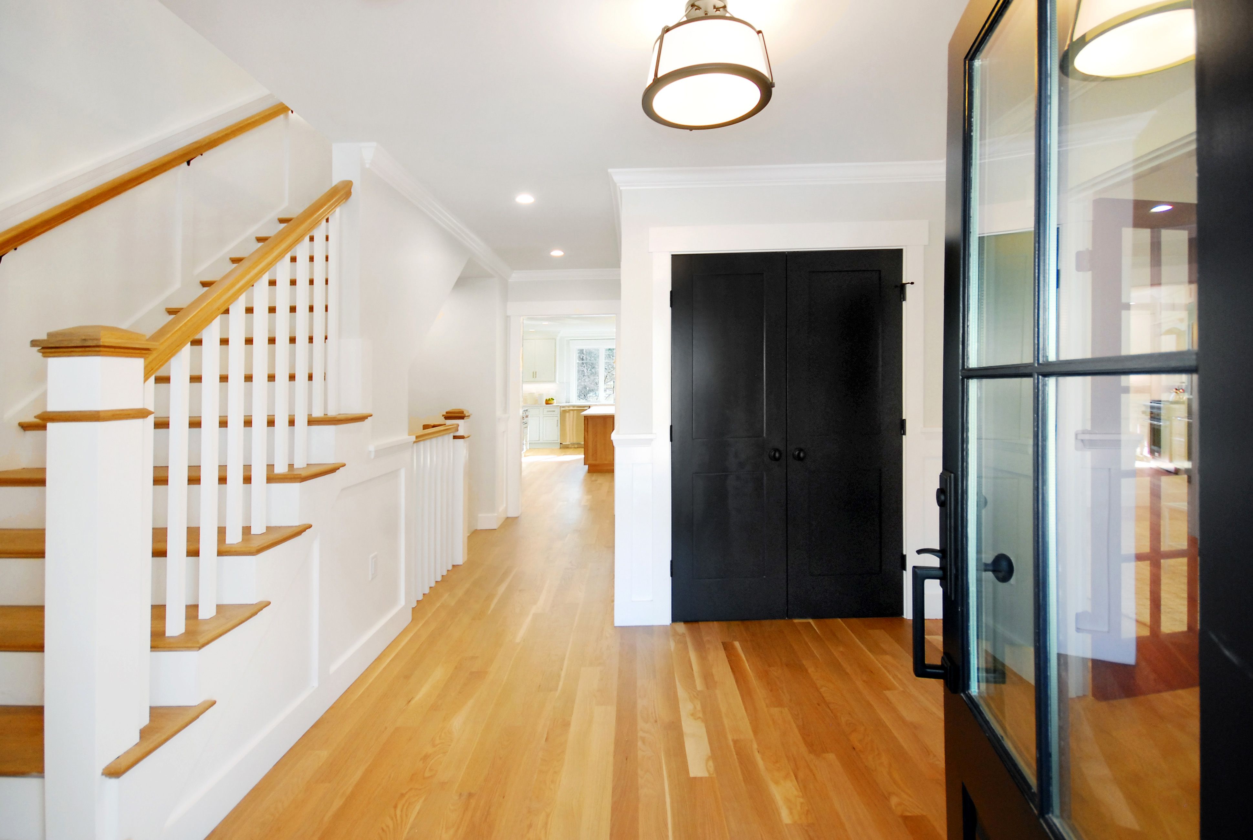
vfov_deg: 77.5
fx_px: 523
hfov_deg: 100.3
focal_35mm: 15
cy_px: 420
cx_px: 626
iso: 500
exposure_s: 1/60
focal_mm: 10
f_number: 4.5
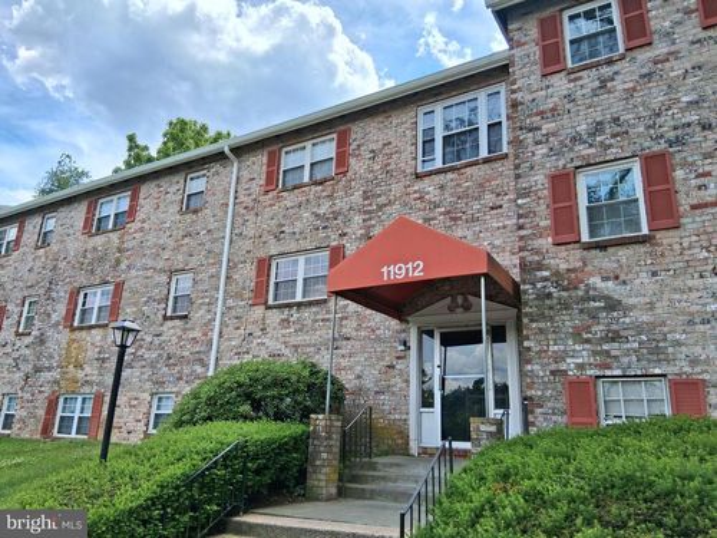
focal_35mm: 26
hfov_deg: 67.3
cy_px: 269
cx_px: 358
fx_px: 539
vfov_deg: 53.1
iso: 25
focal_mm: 3.98
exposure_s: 1/498
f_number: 1.8
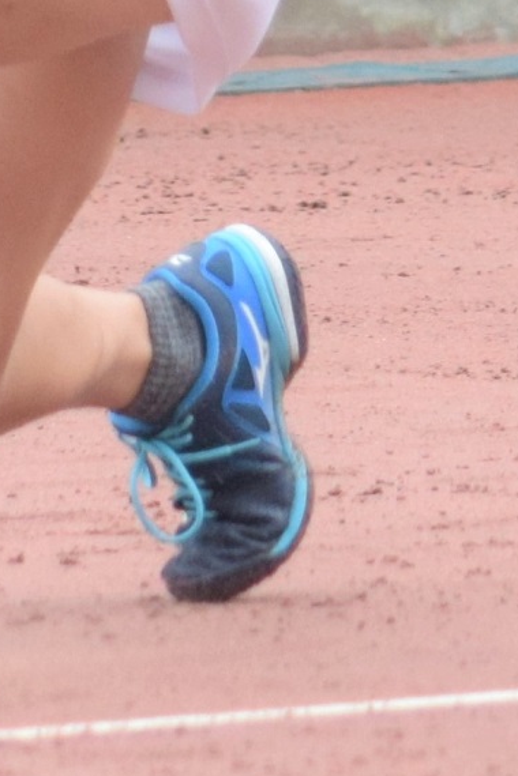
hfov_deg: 2.6
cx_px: -200
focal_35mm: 526
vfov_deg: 3.9
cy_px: -557
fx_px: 11352
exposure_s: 1/2000
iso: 1000
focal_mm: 100
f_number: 4.5
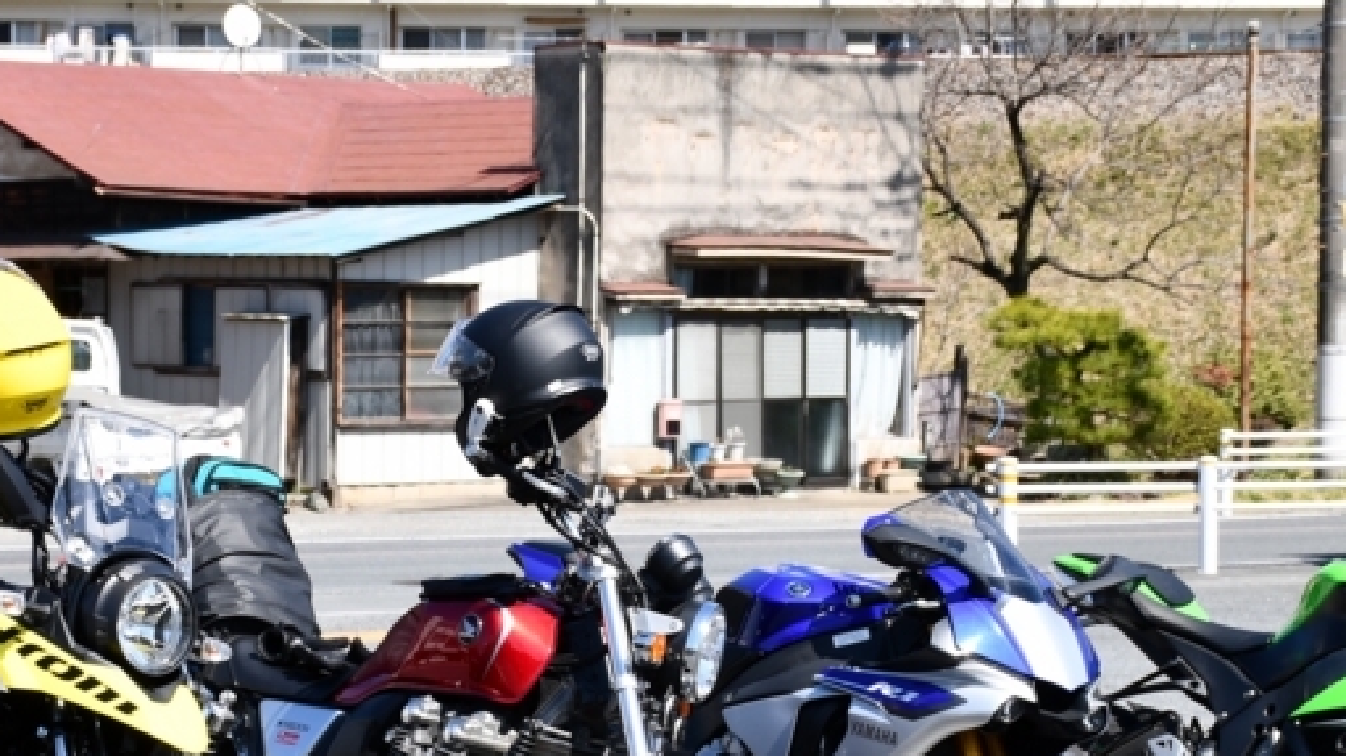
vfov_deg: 9.6
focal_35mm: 126
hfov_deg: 17.0
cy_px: 623
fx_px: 4495
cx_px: 551
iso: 100
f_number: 8
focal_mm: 40
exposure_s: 1/250
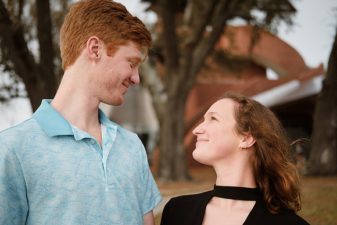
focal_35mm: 53
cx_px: 168
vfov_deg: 25.5
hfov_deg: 37.5
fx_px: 496
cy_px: 112
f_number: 2
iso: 400
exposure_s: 1/4000
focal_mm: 35
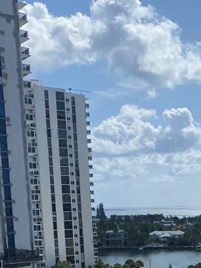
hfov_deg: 20.6
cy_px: 289
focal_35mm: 69
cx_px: 201
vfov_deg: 26.2
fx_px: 534
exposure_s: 1/6757
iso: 32
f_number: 1.8
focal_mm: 4.25
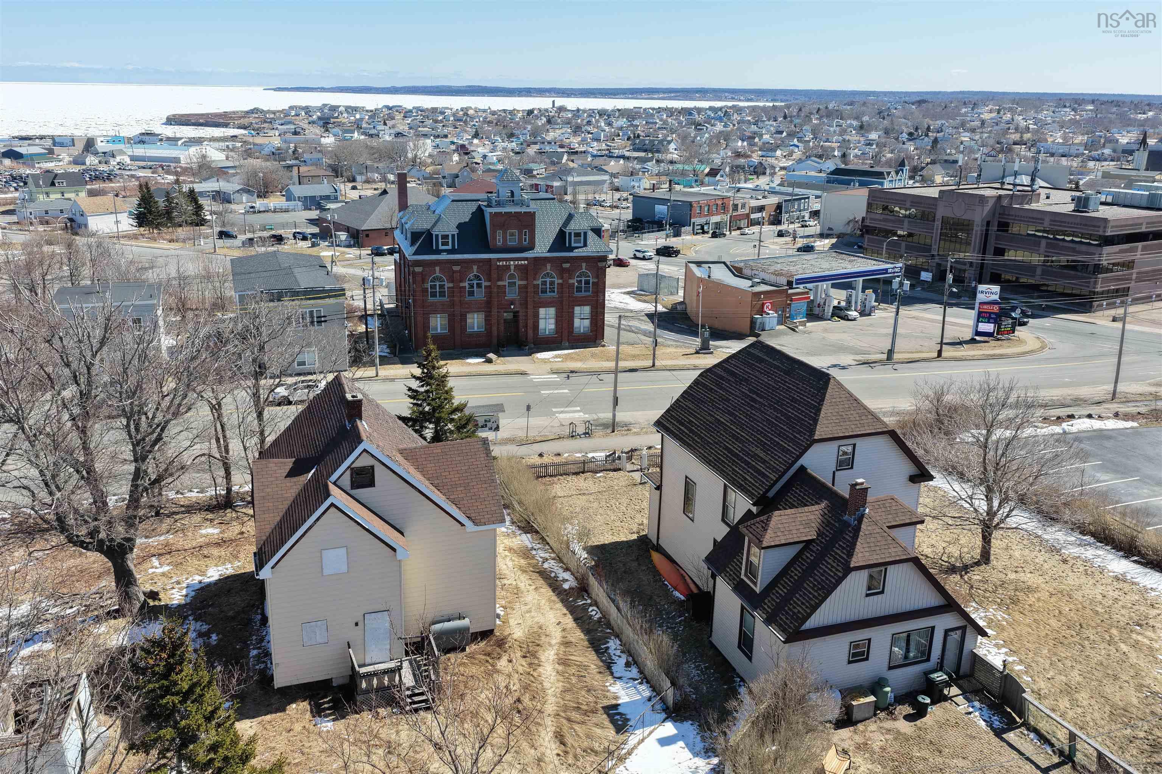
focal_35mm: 28
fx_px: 904
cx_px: 581
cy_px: 387
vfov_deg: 46.4
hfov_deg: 65.5
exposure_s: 1/2500
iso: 400
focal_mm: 14.45
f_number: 2.8
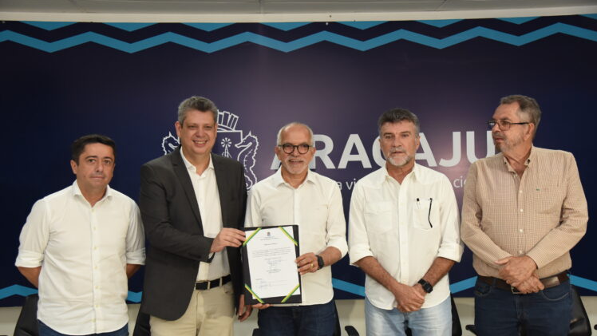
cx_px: 294
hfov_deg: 47.3
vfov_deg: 27.7
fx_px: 681
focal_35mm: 43
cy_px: 196
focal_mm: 40
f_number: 5
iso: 2000
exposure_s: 1/250
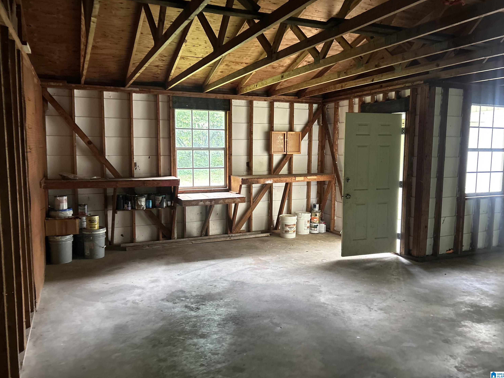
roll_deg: -1.6
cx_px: 249
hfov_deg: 65.3
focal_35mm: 27
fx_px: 393
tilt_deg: -2.6
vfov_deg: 51.4
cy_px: 183
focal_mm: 5.7
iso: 500
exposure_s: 1/52
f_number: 1.5
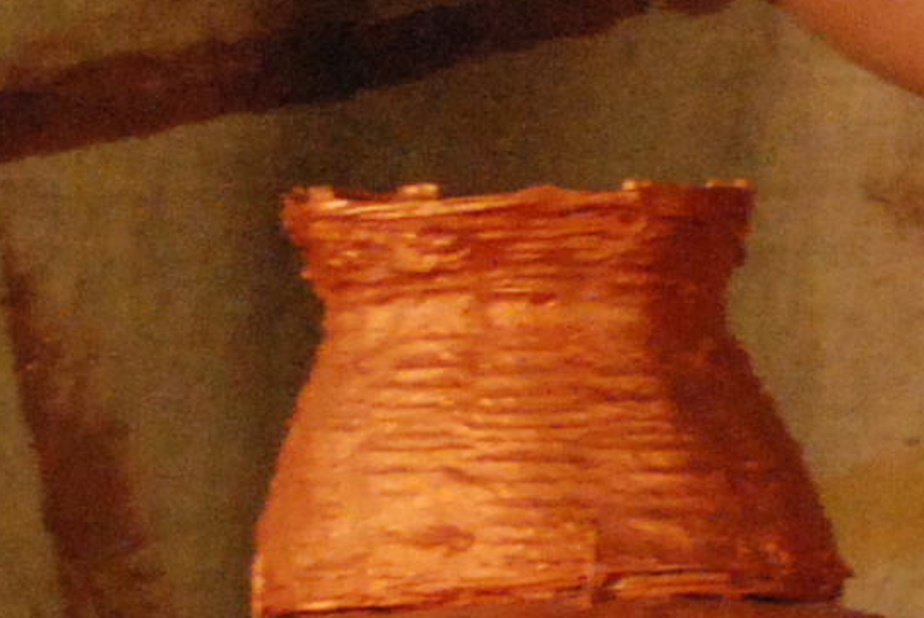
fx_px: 16028
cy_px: 755
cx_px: 2031
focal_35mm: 624
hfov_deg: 3.3
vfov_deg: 2.2
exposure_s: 1/60
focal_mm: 58
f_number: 5
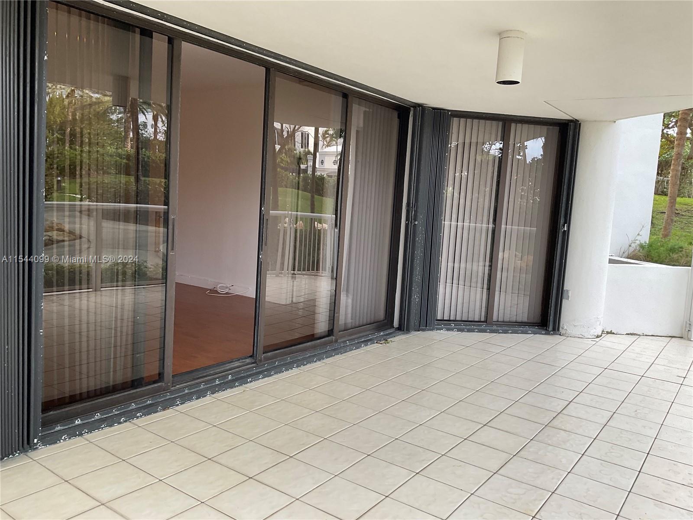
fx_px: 581
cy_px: 260
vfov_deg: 48.2
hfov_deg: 61.7
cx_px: 346
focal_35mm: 29
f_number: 1.8
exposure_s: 1/122
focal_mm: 3
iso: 25
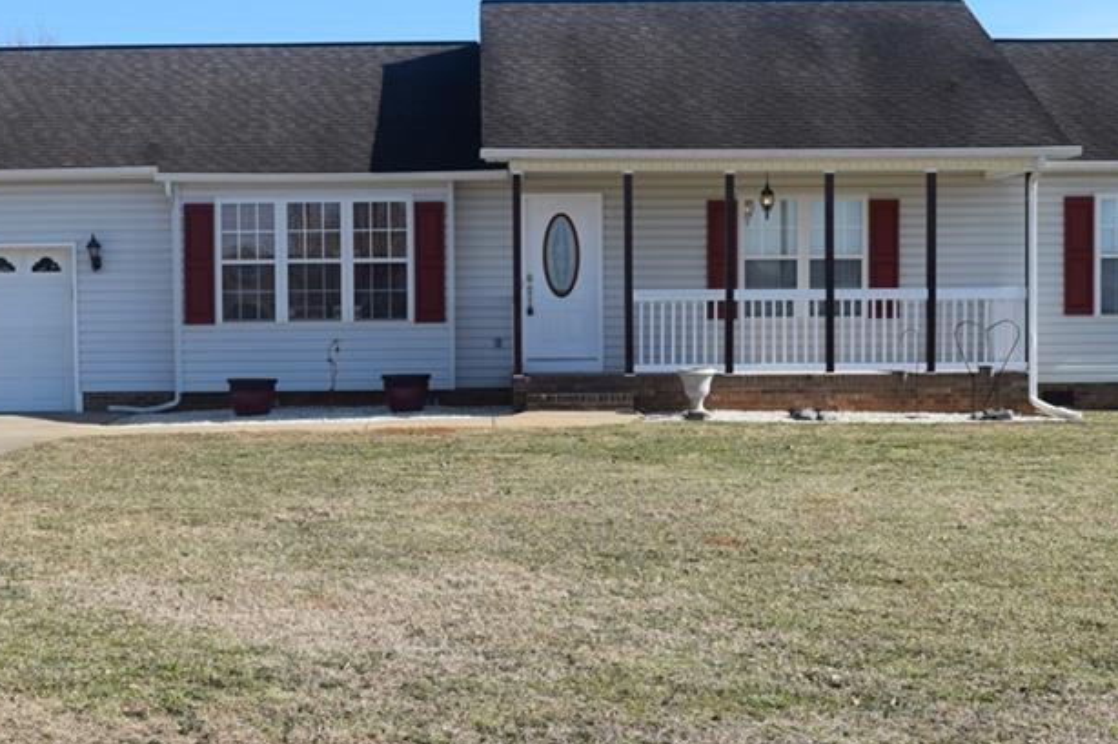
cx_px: 499
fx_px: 1863
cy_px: 415
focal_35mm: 60
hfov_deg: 33.4
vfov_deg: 22.6
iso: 200
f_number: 8
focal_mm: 24
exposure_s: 1/640
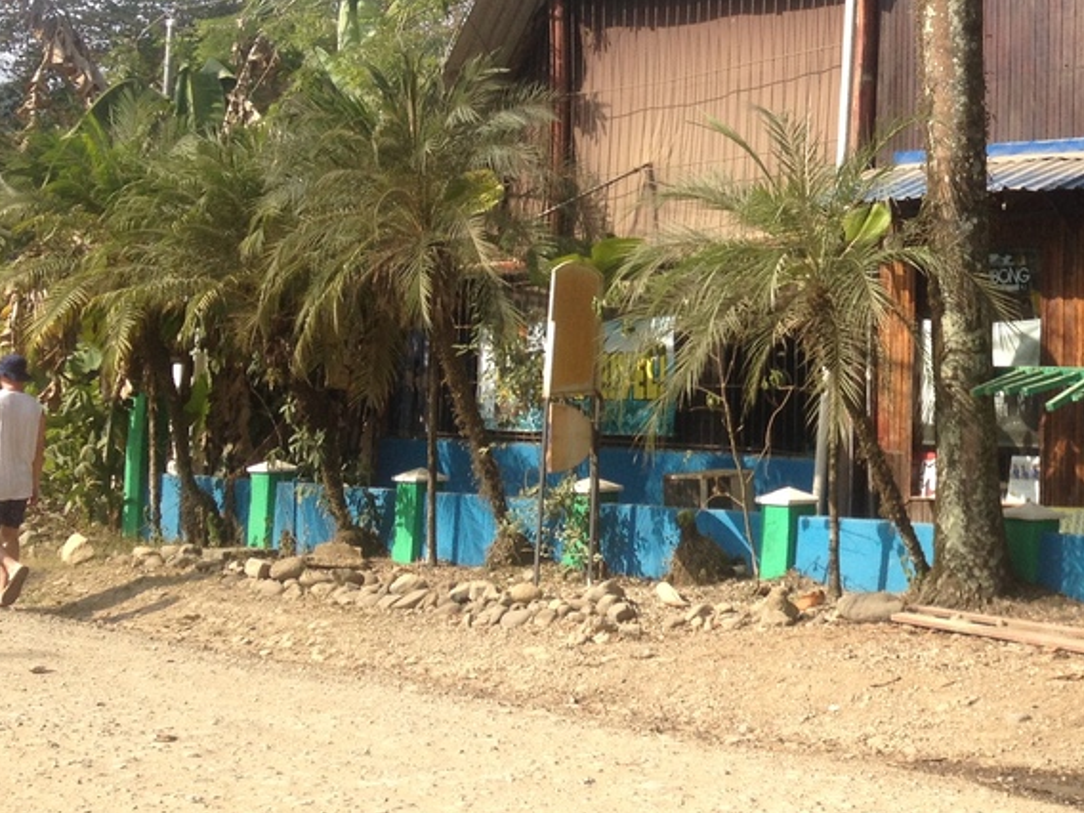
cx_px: 1076
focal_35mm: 74
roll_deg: -0.2
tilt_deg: +1.8
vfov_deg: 19.7
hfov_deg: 25.1
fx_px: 2317
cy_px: 168
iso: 50
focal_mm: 4.28
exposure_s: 1/920
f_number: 2.4
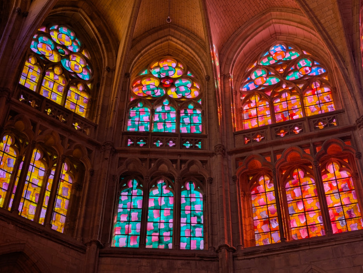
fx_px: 515
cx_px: 182
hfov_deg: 38.9
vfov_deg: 29.7
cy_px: 136
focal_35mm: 49
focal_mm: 6.9
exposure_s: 1/248
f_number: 1.68
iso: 17
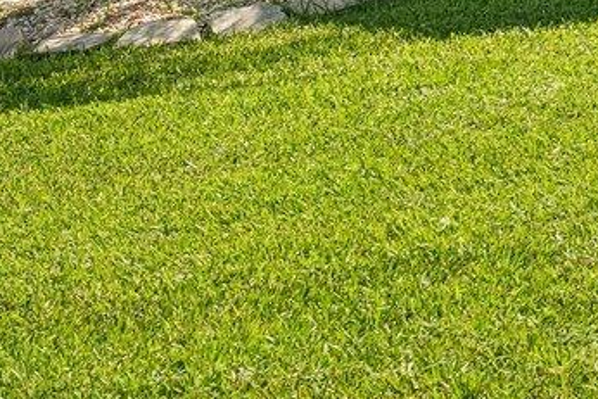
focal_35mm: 142
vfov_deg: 9.3
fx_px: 2360
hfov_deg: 11.7
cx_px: 1450
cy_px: -263
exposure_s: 1/200
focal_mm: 24
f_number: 10
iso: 400
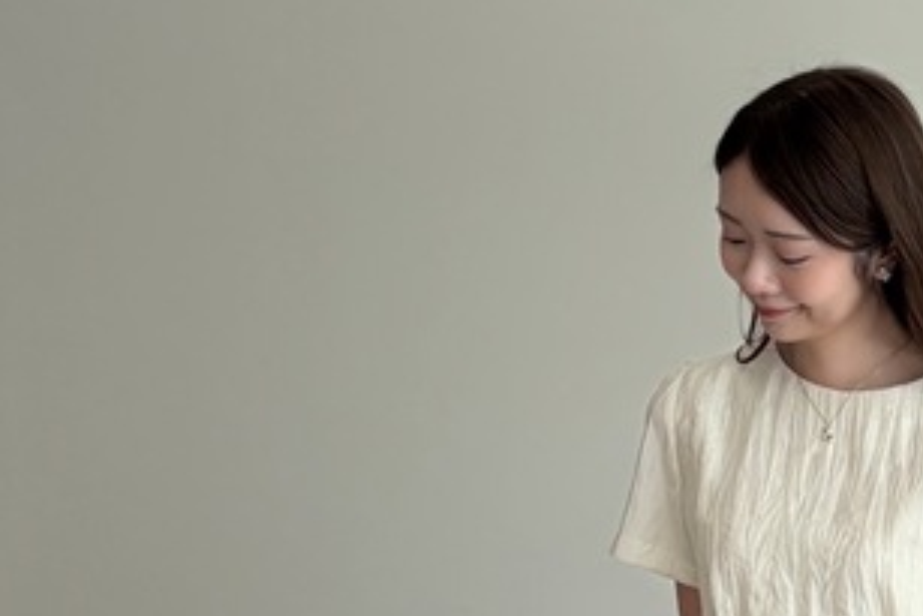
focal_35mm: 88
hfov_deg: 21.5
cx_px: 1097
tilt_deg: -3.5
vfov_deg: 14.9
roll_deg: +0.9
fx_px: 2257
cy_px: 772
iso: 50
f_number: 1.6
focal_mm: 5.96
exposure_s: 1/121
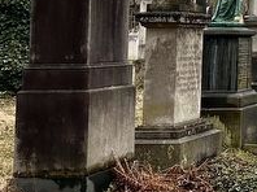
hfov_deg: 16.0
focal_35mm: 97
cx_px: 508
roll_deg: +0.4
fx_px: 719
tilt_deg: +4.6
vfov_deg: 14.8
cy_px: -25
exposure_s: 1/822
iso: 80
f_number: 1.78
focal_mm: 6.86
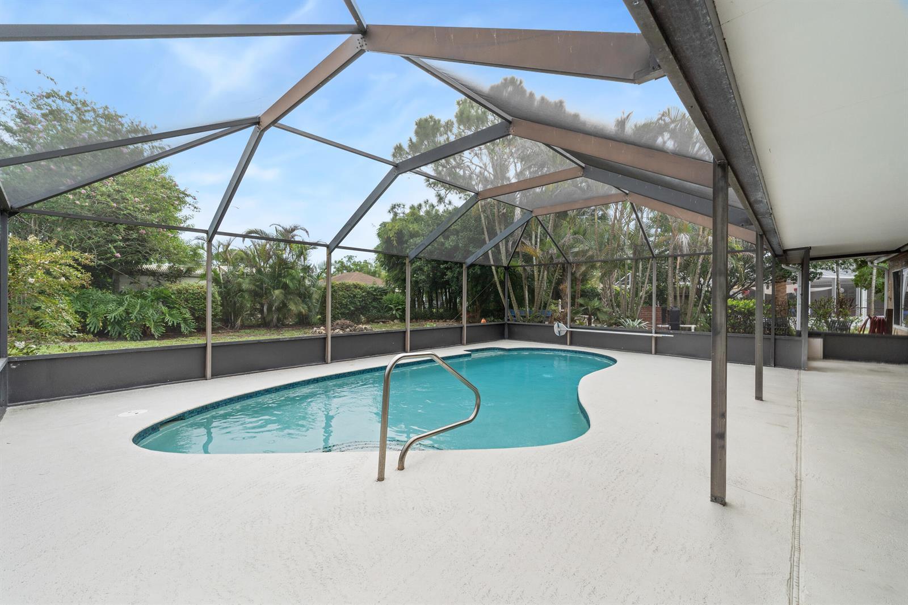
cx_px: 454
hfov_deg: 104.3
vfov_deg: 81.2
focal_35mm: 14
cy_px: 302
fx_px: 353
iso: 250
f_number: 9
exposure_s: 1/200
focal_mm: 14
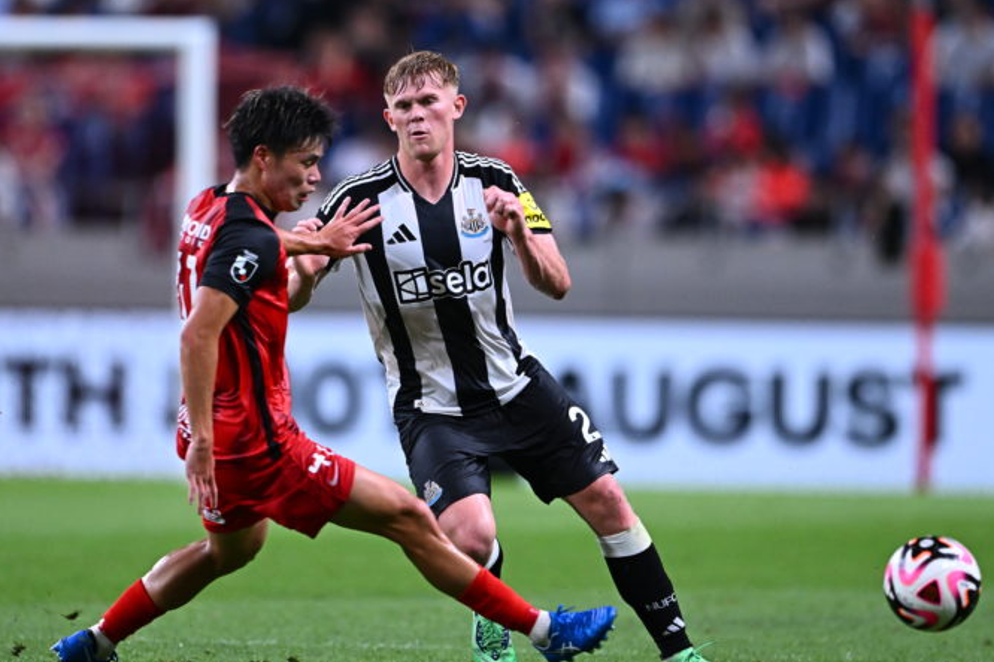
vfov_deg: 2.0
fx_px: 18664
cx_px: 498
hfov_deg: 3.1
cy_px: 294
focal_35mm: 676
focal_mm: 400
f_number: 2.8
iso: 2500
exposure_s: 1/1250
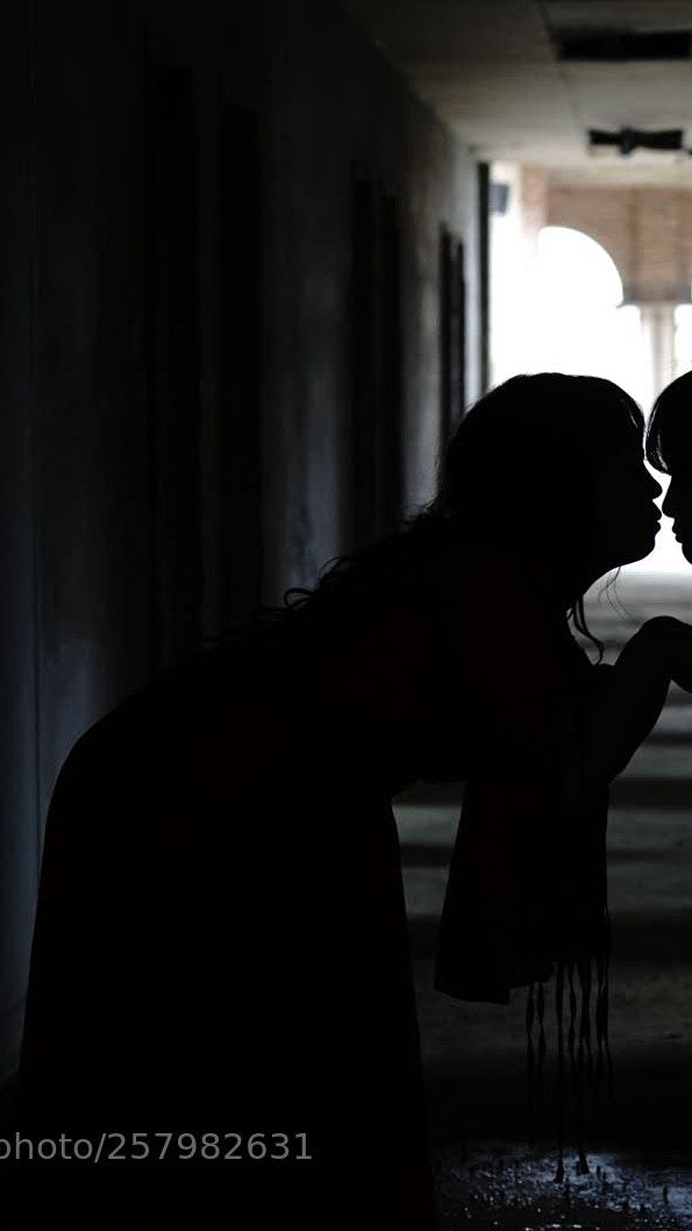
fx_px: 3621
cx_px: 635
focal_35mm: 111
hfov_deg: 10.8
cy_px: 616
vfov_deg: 19.3
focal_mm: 70
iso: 800
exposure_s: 1/160
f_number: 4
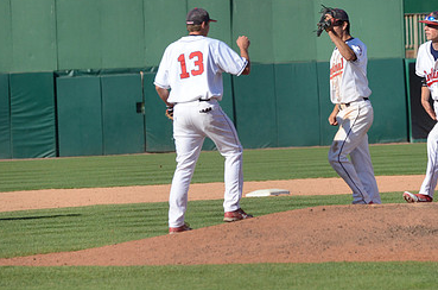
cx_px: 338
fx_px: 4718
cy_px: 68
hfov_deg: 5.3
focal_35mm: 389
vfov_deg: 3.5
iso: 1000
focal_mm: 165
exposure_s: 1/8000
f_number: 5
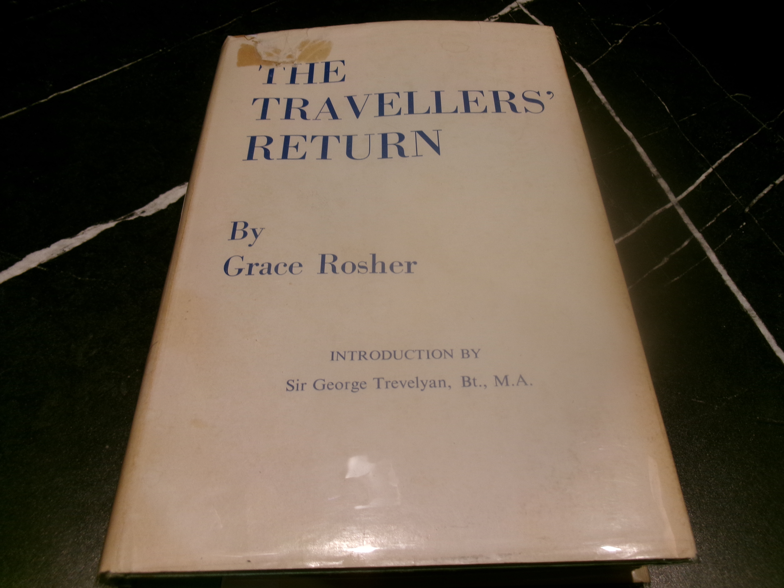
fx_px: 634
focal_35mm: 28
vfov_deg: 49.7
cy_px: 294
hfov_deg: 63.4
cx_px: 392
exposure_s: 1/56
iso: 100
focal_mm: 5.1
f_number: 3.9
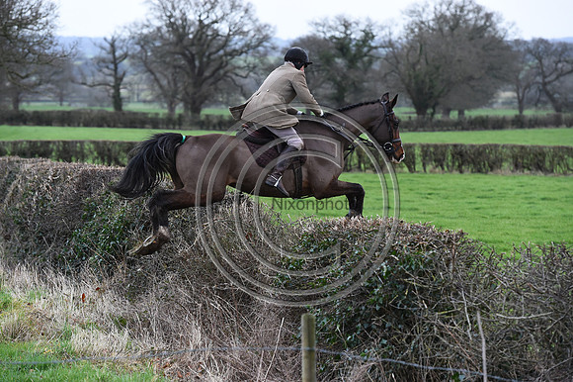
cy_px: 191
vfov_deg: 8.6
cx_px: 286
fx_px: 2545
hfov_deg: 12.8
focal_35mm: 160
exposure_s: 1/1250
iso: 2500
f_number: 5.6
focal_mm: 160
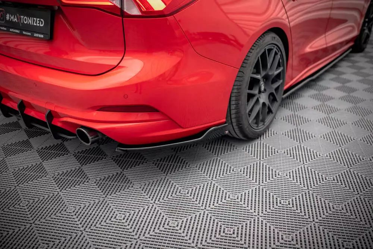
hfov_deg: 54.3
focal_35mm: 35
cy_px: 124
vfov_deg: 37.8
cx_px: 186
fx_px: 364
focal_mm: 35
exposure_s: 1/125
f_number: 2.2
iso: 1000
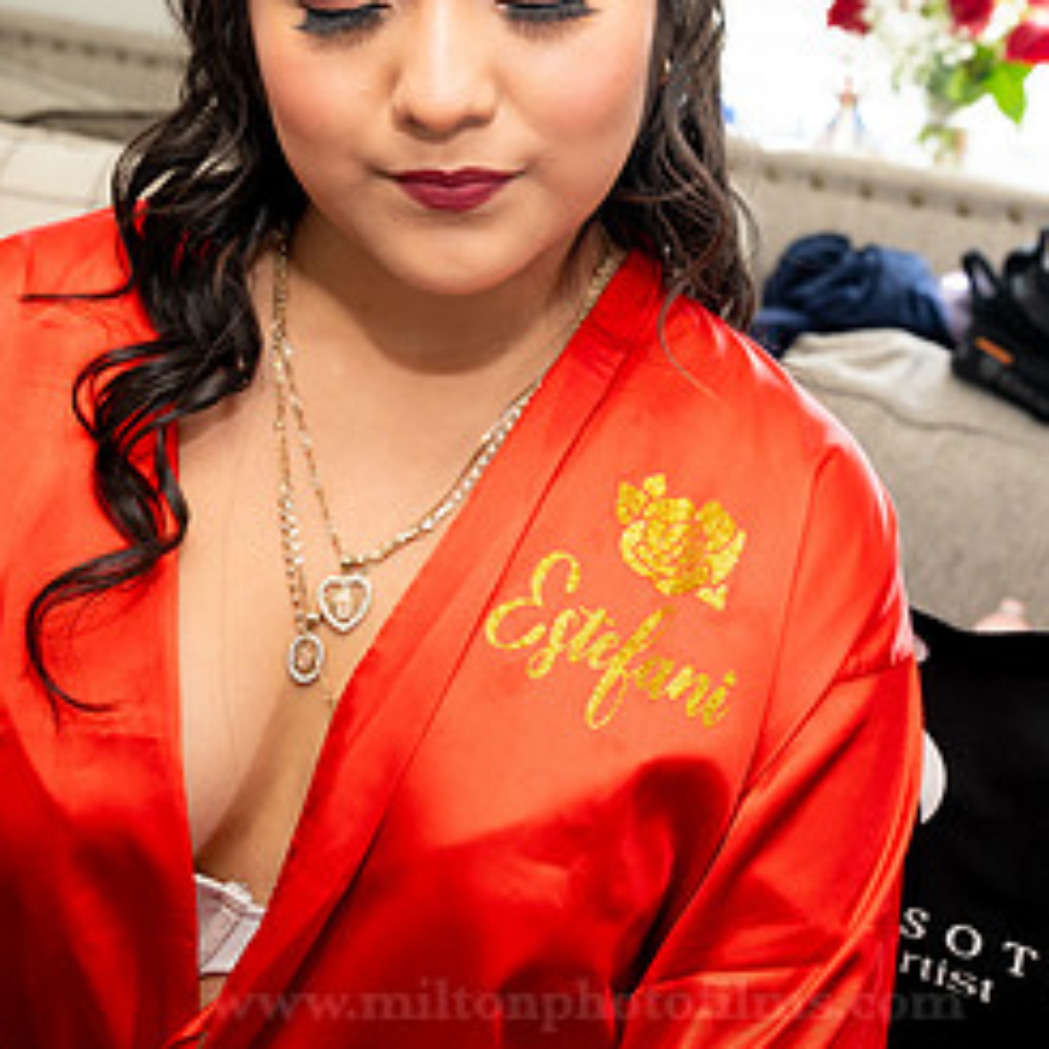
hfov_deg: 21.4
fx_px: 2777
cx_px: 448
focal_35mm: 81
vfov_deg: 21.1
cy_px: 196
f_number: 7.1
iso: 500
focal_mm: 52
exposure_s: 1/80
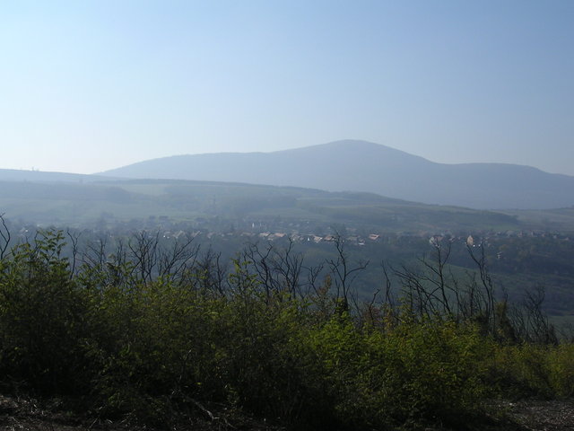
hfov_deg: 38.9
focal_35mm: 49
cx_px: 287
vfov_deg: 29.7
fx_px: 813
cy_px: 216
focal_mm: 7.5
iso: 100
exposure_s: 1/481
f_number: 6.2
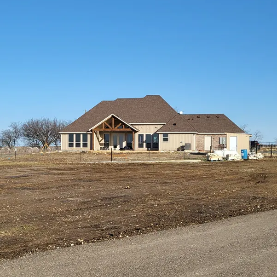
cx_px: 104
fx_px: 498
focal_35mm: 55
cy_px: 143
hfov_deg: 31.0
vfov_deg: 31.1
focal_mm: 4.25
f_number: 1.8
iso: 50
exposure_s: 1/3084
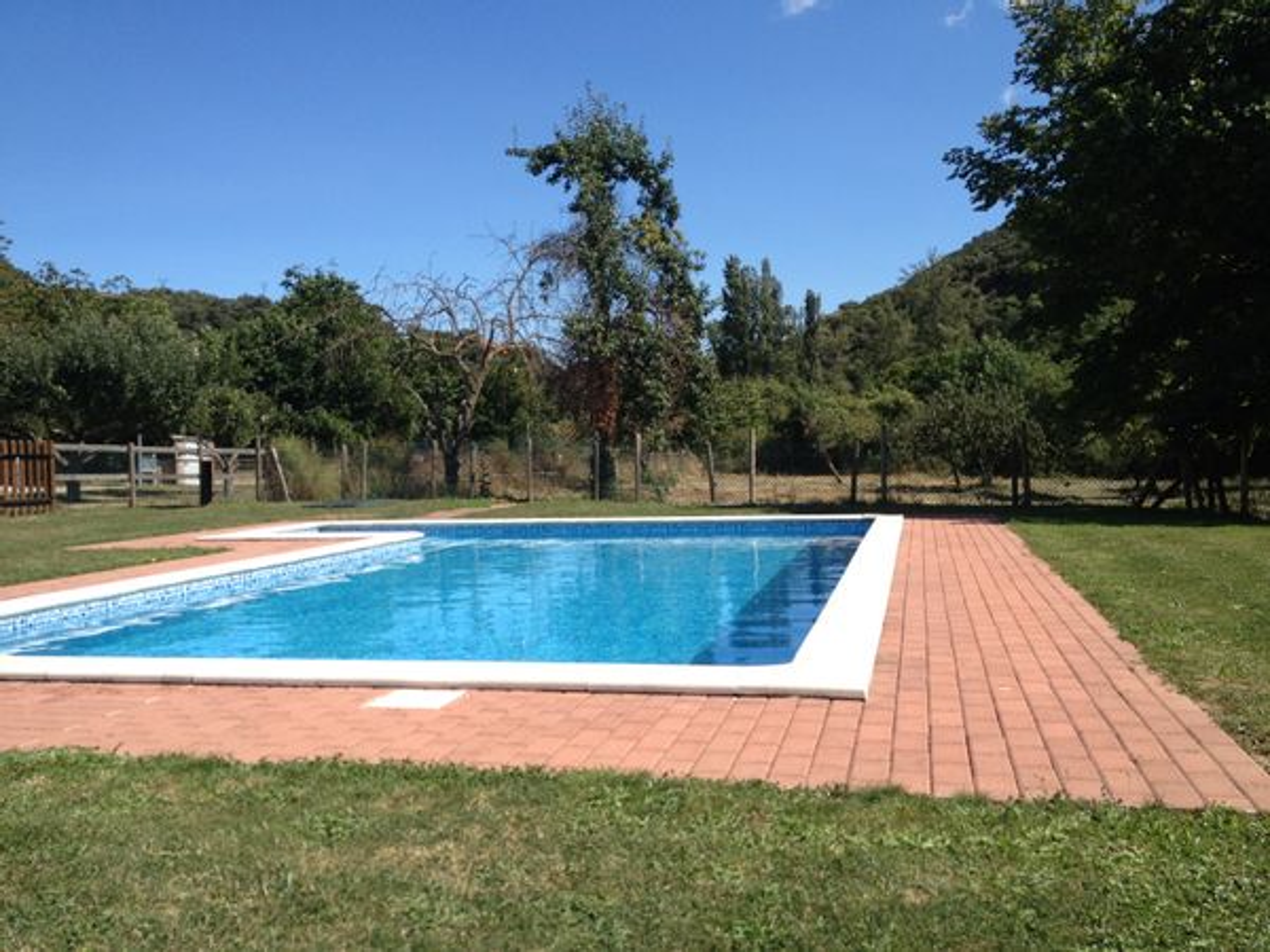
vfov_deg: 40.7
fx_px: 1284
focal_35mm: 35
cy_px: 476
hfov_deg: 52.6
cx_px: 635
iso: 64
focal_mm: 4.28
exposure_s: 1/1534
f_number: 2.4
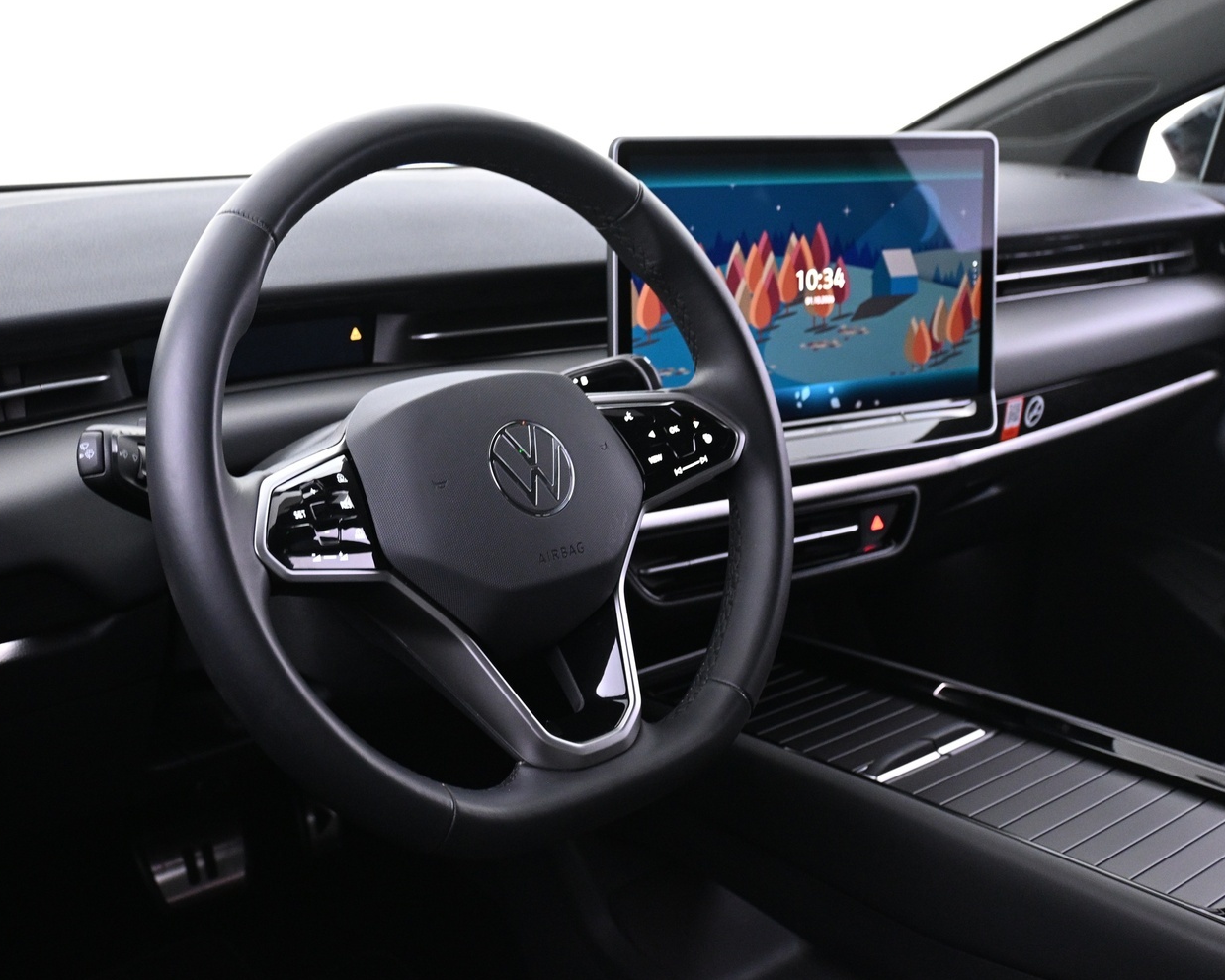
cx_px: 469
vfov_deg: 38.6
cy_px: 450
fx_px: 1400
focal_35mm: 39
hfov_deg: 46.9
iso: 1600
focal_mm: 21
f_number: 4
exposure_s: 1/10
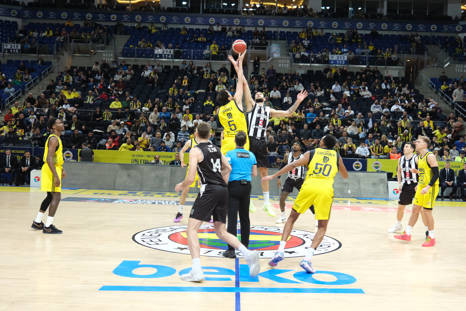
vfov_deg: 32.6
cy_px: 156
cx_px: 233
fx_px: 531
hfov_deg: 47.4
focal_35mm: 41
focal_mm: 27.5
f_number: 4
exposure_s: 1/500
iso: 5000
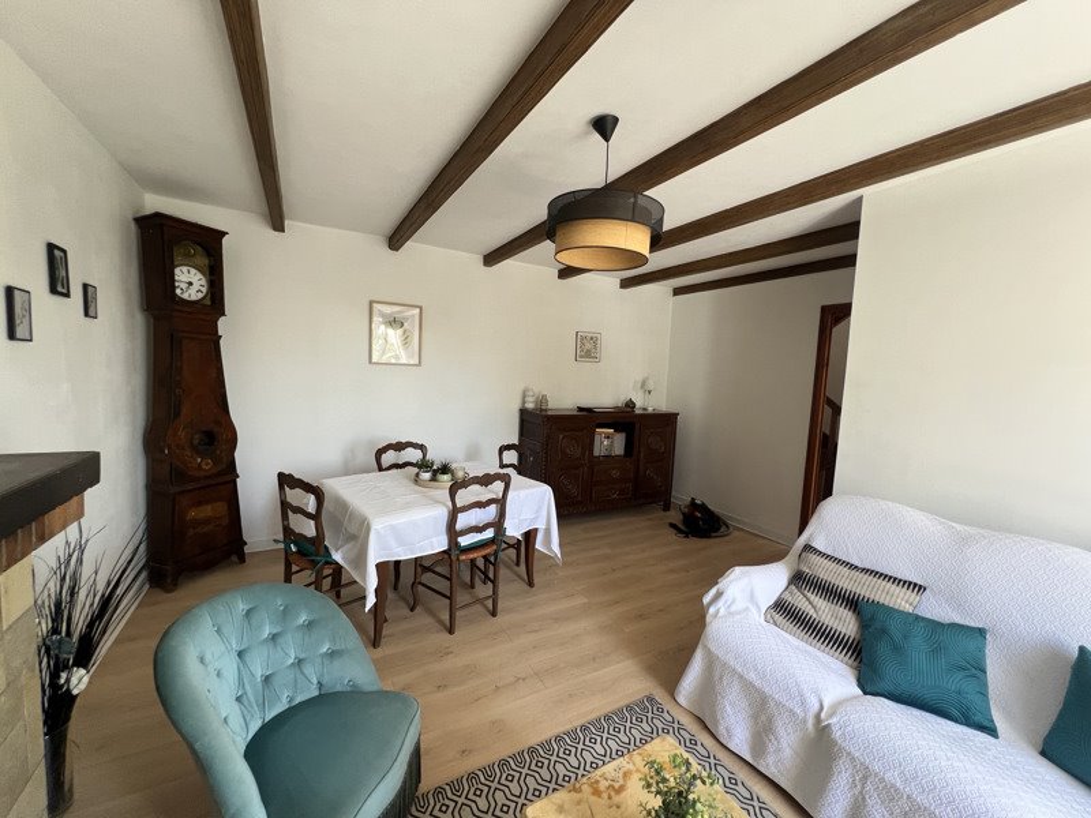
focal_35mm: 13
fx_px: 410
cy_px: 409
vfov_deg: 89.9
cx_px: 546
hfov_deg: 106.2
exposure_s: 1/99
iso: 125
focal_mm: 1.57
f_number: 1.8
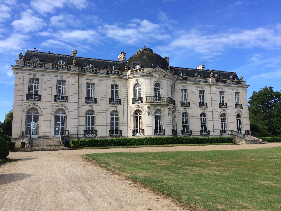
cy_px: 106
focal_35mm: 29
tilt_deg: +8.8
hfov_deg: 61.7
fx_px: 235
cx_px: 140
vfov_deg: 48.2
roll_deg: +1.2
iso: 32
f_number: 2.2
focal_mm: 4.15
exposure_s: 1/1368
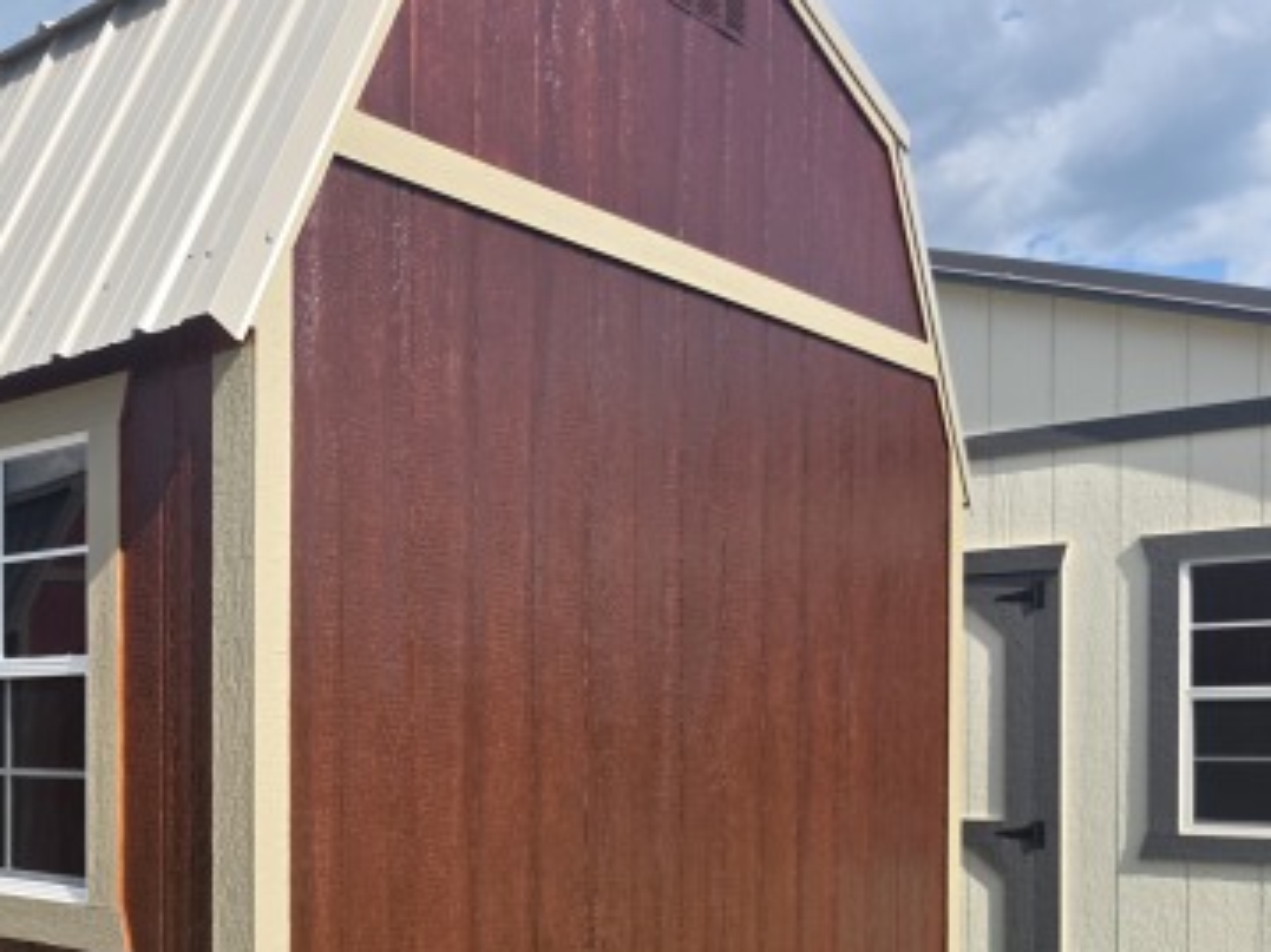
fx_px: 1505
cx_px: 145
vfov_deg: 34.1
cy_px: 757
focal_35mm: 41
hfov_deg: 42.3
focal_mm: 6.3
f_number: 1.7
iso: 80
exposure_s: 1/5153
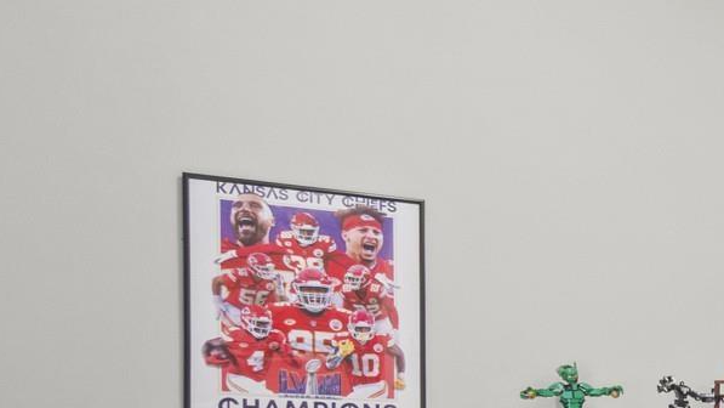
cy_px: 536
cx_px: 1357
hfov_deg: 19.2
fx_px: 1517
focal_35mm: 79
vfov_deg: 14.6
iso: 250
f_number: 9
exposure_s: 1/2.5
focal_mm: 12
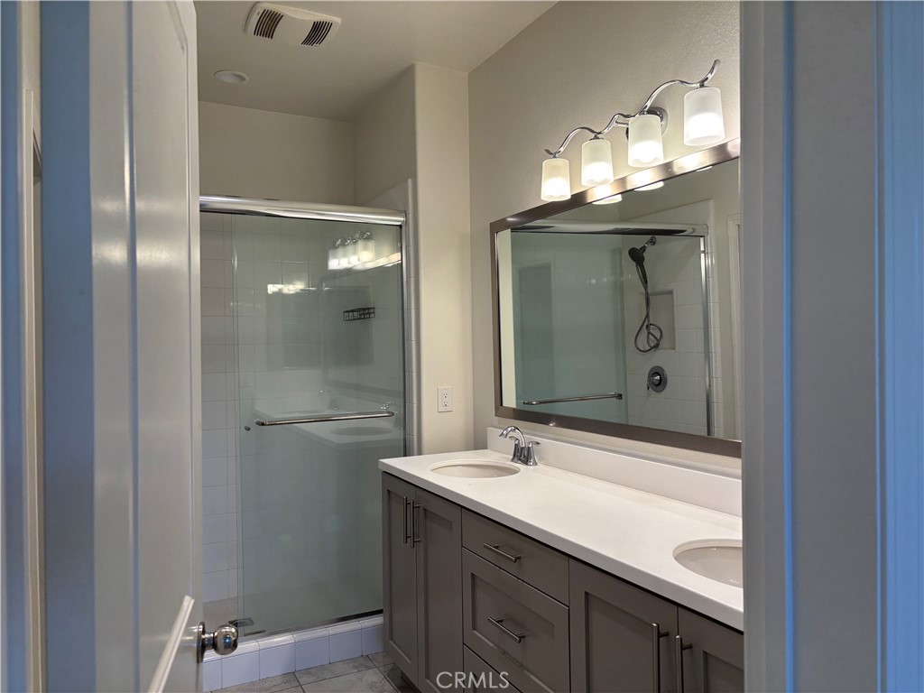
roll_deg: +0.4
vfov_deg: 53.1
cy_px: 346
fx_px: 694
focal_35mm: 26
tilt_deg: -0.4
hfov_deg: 67.3
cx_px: 462
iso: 64
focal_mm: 5.96
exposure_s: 1/120
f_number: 1.6
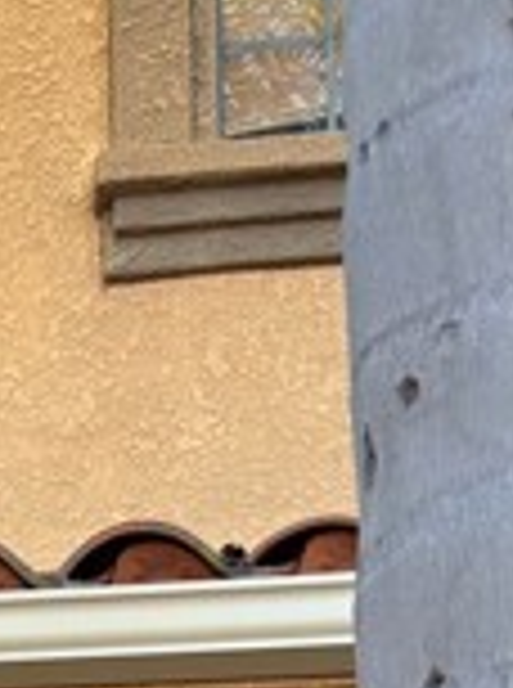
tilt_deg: +7.4
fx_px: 2163
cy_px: 1286
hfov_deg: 12.4
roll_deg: -1.6
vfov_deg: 15.3
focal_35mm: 109
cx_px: -414
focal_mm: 5.96
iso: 64
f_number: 1.6
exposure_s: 1/304
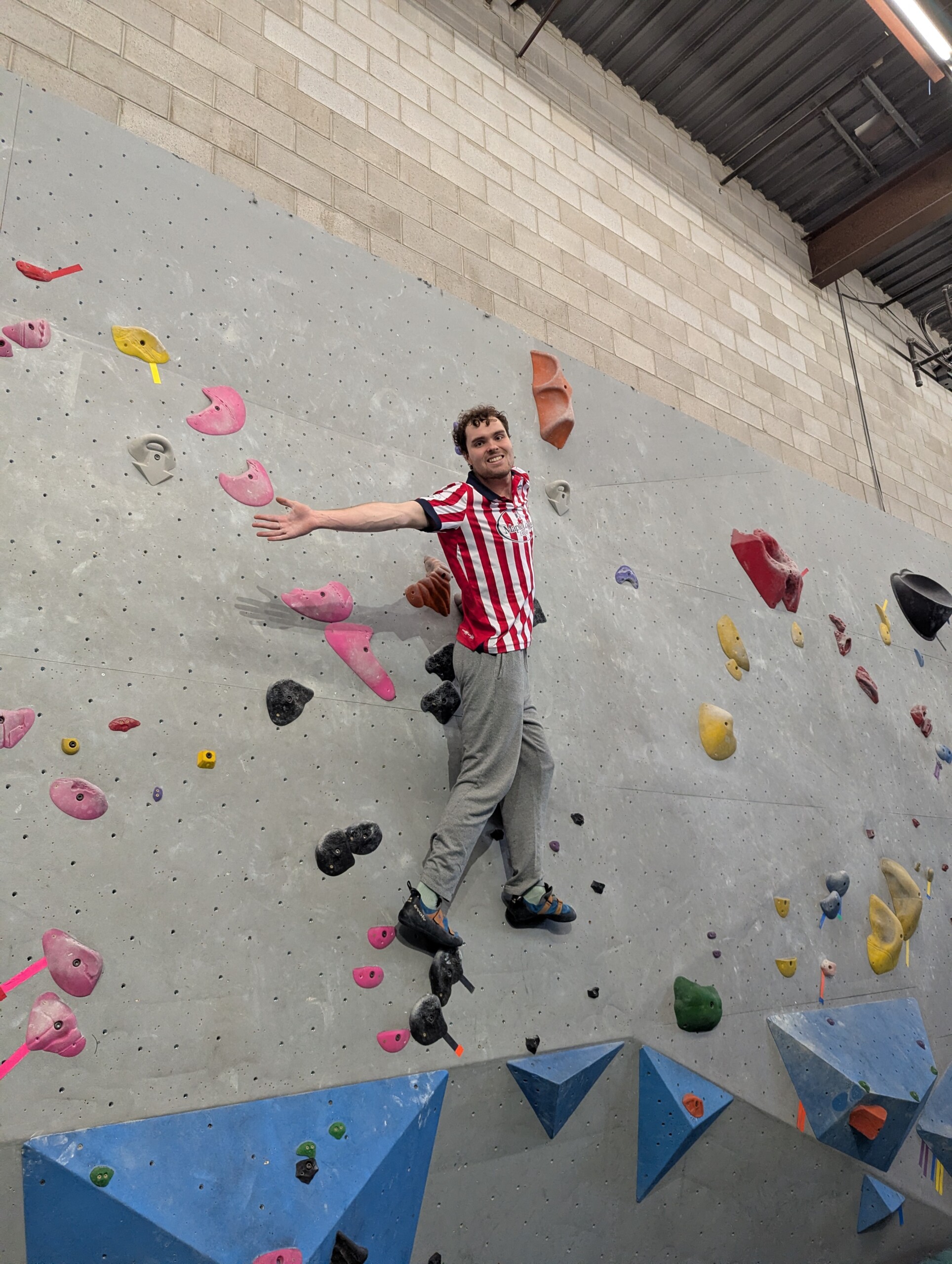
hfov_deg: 56.9
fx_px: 878
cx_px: 476
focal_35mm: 24
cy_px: 632
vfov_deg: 71.5
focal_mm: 6.81
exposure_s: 1/120
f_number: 1.85
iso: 680
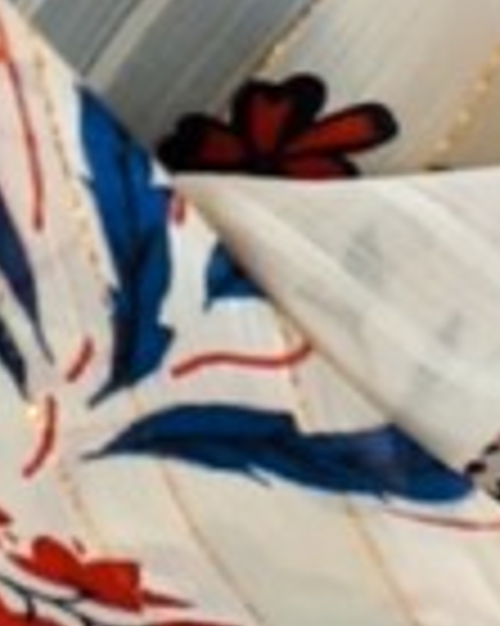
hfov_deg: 15.8
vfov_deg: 19.1
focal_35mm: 97
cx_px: 135
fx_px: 1796
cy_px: -27
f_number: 2.2
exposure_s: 1/30
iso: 50
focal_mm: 1.65
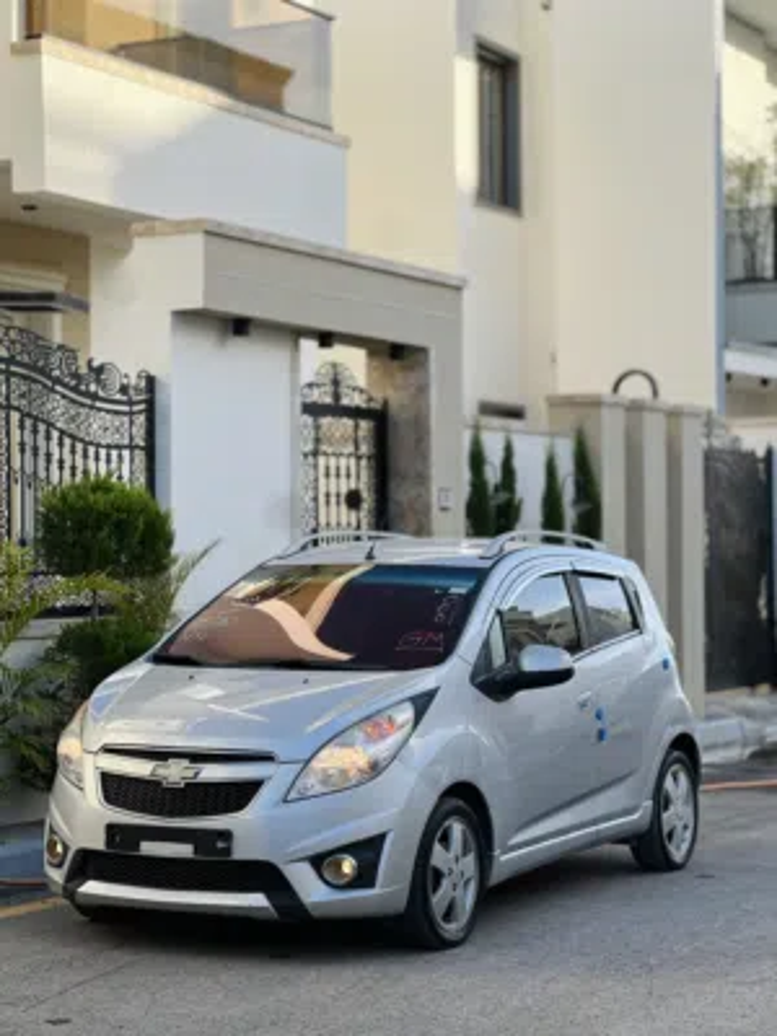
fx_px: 2304
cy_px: 518
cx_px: 388
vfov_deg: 25.3
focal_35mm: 77
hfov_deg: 19.1
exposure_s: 1/179
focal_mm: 9
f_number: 2.8
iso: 25
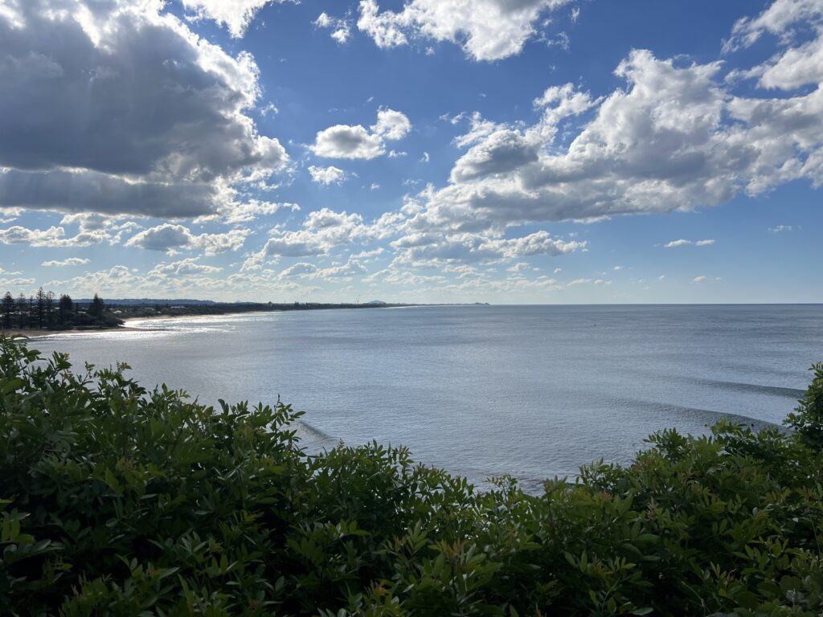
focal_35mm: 26
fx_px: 618
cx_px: 412
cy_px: 308
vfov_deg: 53.1
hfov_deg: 67.3
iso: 50
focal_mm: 5.7
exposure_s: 1/12658
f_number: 1.5
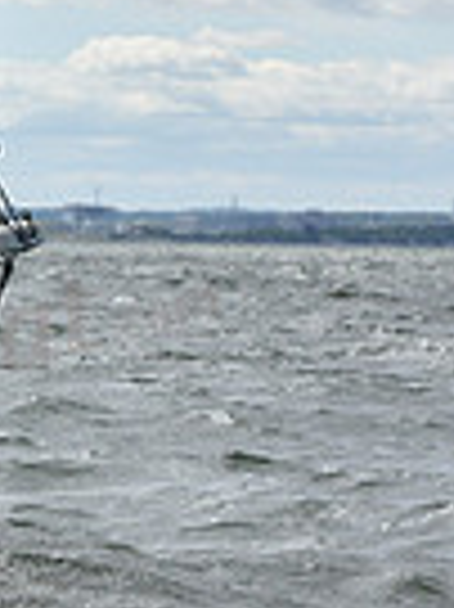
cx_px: -643
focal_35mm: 356
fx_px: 6235
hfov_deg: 4.1
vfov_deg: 5.6
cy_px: 196
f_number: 8
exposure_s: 1/1000
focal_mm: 86
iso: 320
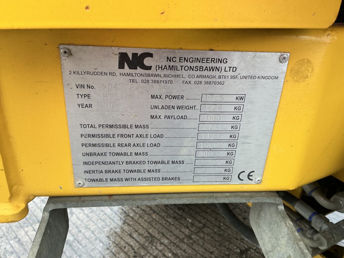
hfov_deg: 63.4
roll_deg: -3.0
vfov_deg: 49.7
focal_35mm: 28
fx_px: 278
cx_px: 172
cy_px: 129
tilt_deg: -24.6
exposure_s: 1/122
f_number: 1.8
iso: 32
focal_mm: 3
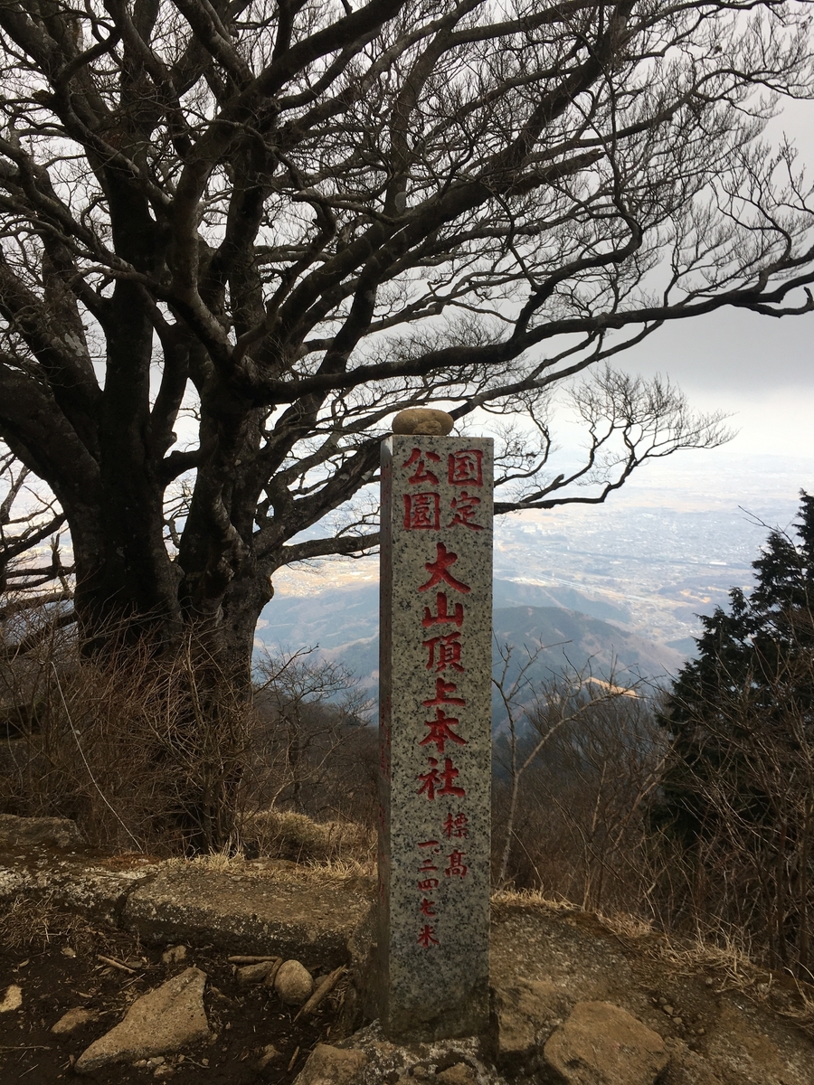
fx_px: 909
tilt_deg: -9.6
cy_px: 542
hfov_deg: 48.2
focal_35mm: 29
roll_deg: +1.5
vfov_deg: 61.7
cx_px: 407
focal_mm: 4.15
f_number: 2.2
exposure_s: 1/409
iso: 25
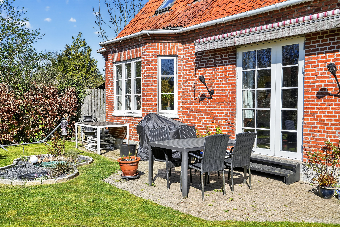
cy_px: 114
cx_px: 170
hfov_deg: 54.4
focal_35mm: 35
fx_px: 330
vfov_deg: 37.8
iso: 400
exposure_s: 1/250
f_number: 8
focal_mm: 35
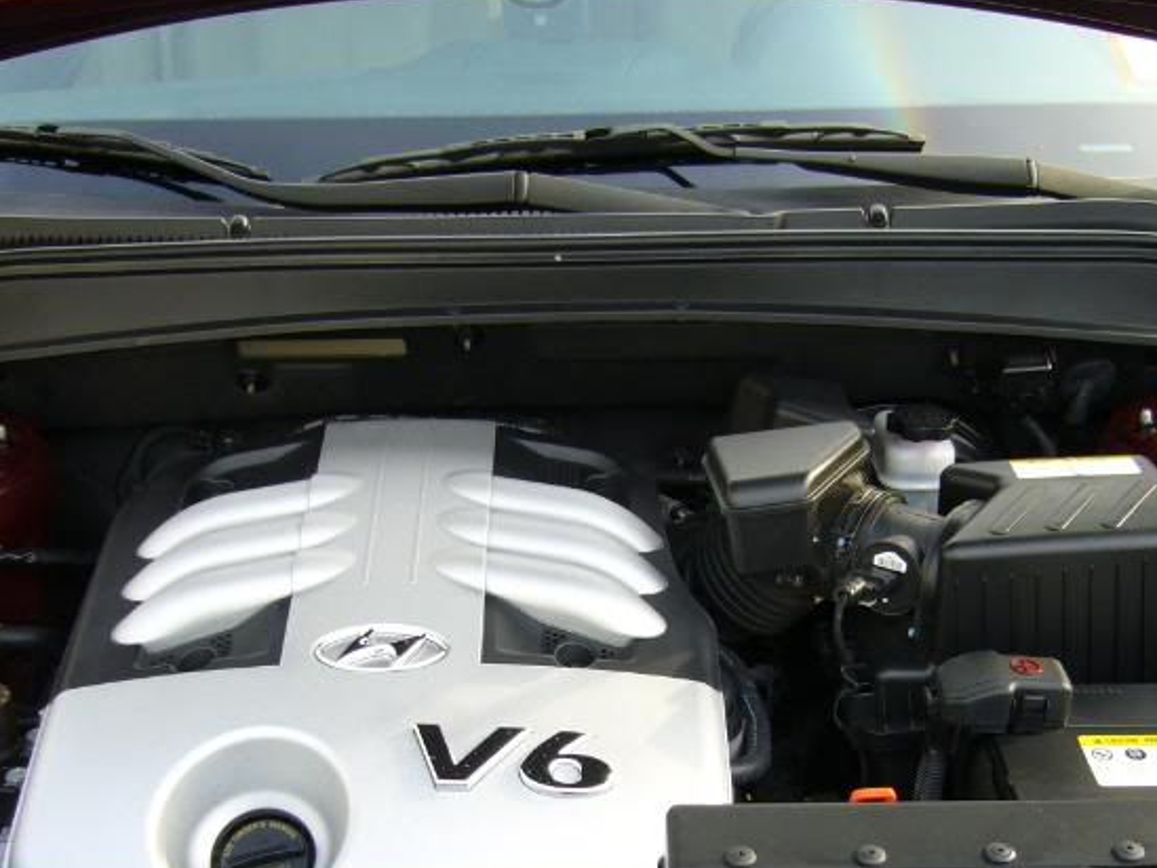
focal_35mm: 51
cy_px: 607
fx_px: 1705
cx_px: 537
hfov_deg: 37.5
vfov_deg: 28.3
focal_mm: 5.8
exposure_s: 1/100
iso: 80
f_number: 2.8
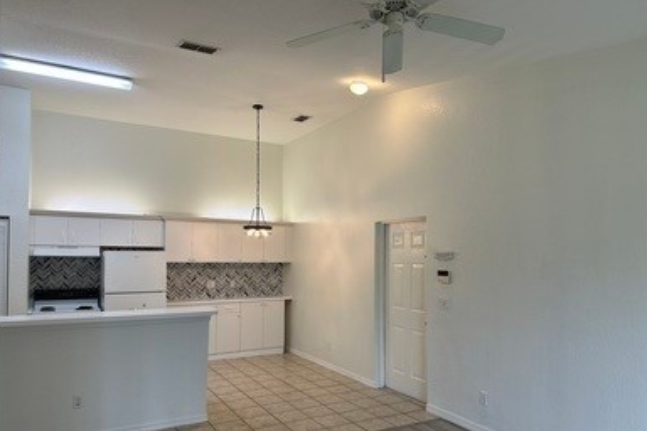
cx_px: 329
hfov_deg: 69.4
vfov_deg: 49.4
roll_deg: -0.5
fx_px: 467
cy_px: 249
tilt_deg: +0.8
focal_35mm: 26
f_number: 1.78
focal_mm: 6.86
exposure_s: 1/120
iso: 80
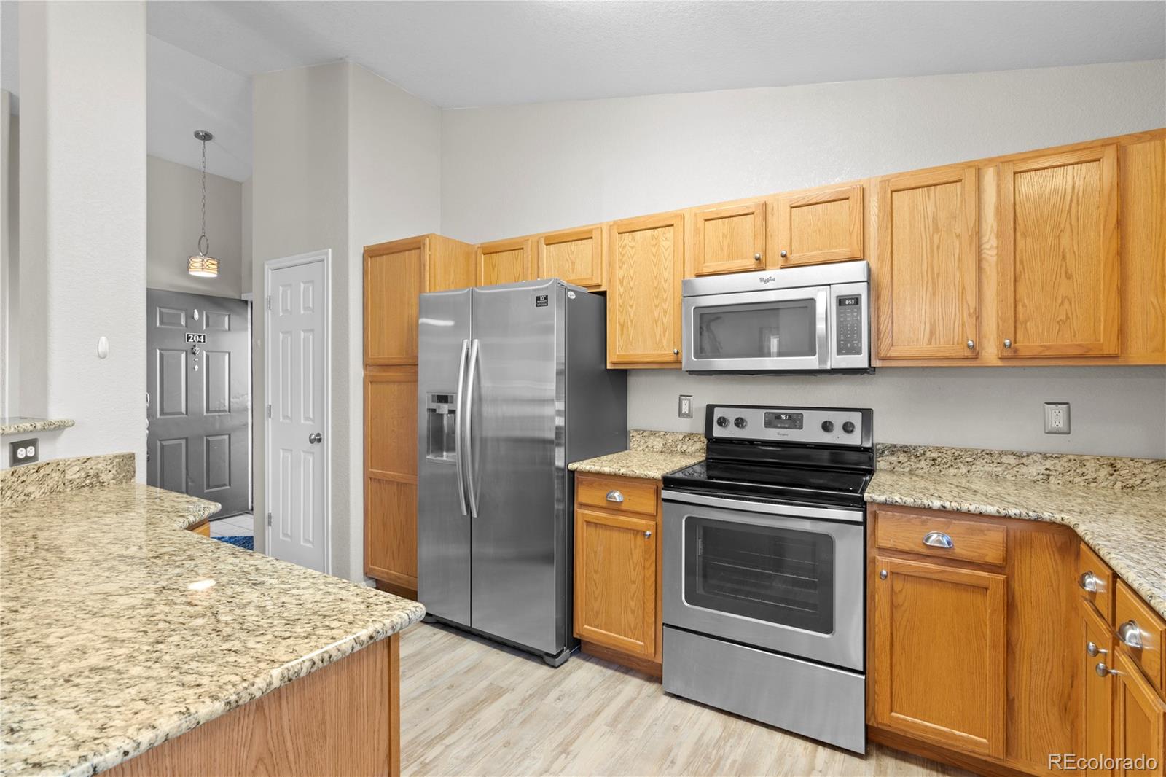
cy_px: 388
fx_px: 518
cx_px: 583
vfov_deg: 73.7
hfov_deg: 96.7
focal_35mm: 16
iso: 100
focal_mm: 16
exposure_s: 3.2
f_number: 11
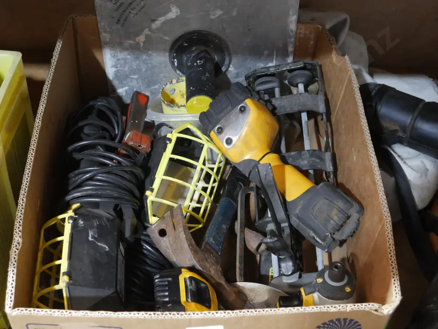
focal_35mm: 50
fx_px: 633
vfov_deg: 29.1
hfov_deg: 38.2
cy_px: 164
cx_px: 219
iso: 3200
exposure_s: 1/30
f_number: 5.3
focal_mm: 25
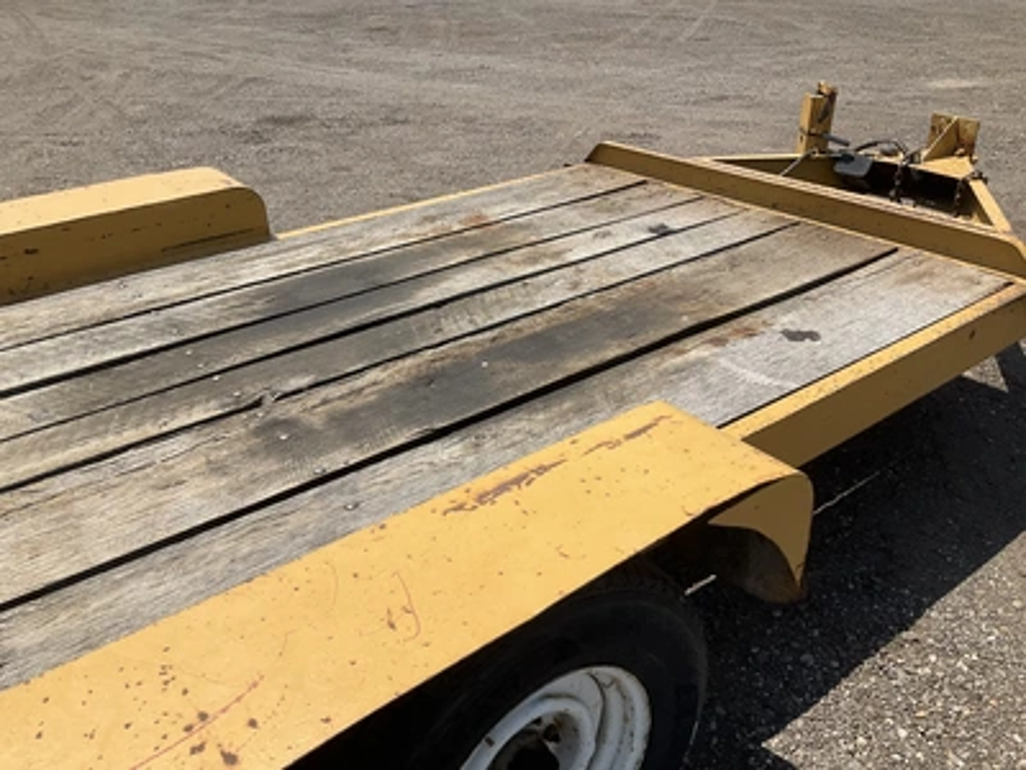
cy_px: 385
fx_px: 860
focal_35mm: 29
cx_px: 513
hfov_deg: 61.7
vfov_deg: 48.2
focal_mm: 3
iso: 25
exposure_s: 1/2141
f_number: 1.8
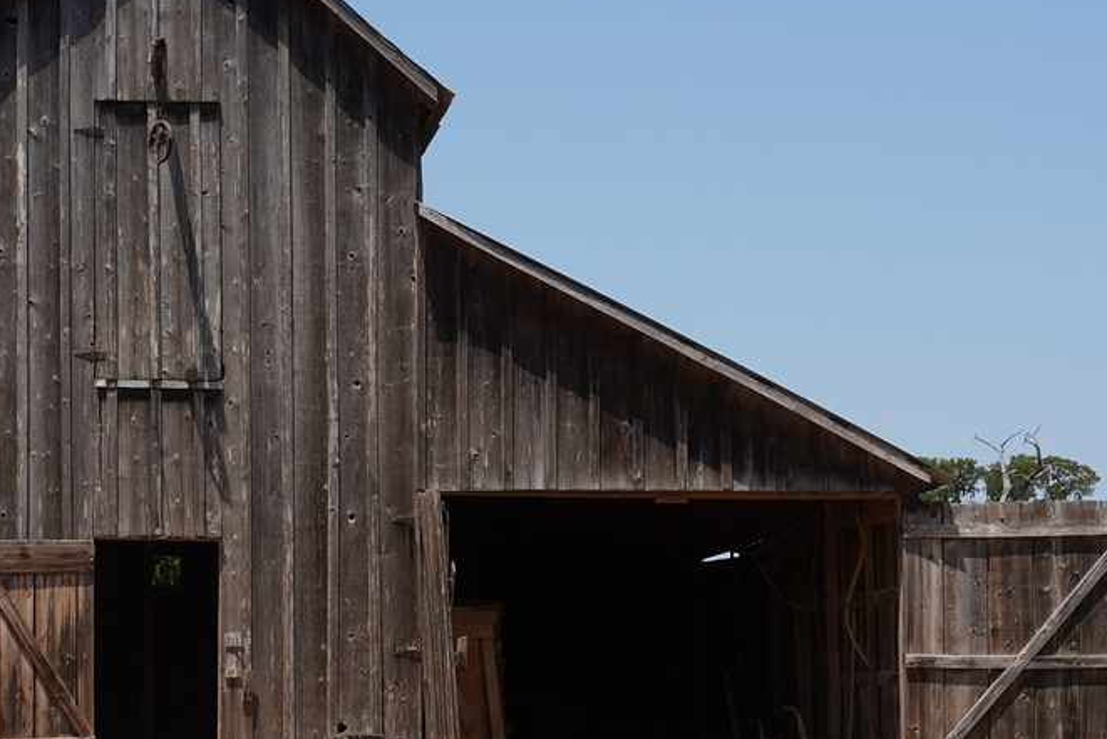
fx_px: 3352
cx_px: 211
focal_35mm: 109
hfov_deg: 18.6
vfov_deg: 12.6
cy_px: 483
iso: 100
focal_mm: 36
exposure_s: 1/100
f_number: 16
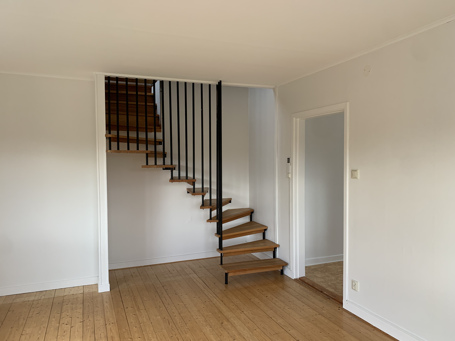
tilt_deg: -0.8
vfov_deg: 53.1
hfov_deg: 67.3
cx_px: 228
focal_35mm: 26
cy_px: 170
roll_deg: +0.8
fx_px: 342
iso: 64
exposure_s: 1/121
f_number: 1.8
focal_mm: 4.25
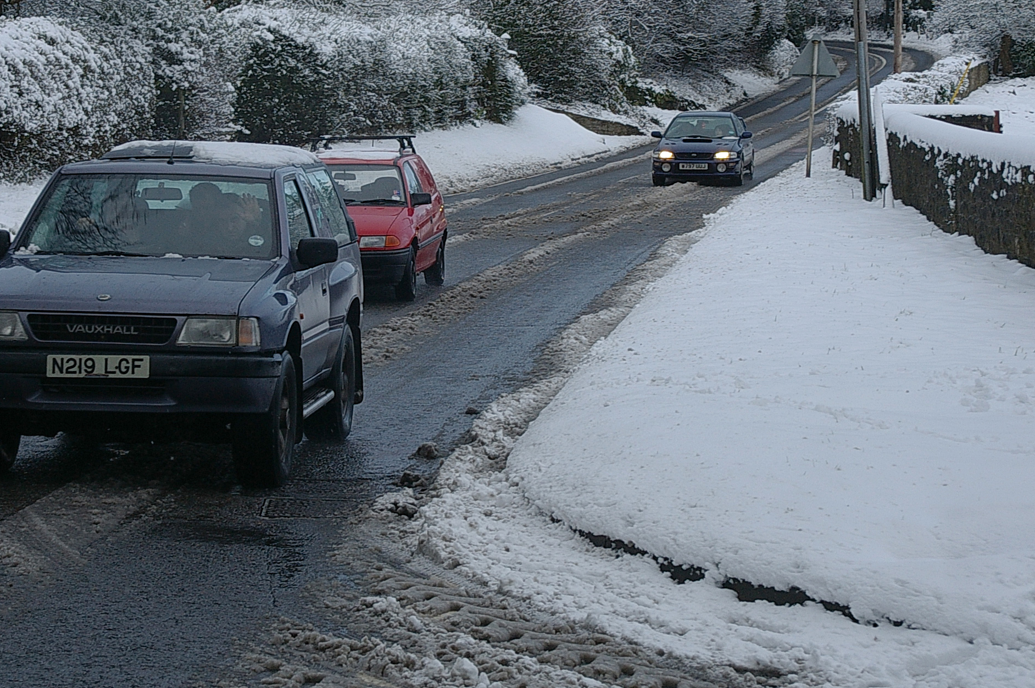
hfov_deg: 18.9
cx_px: 340
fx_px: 3096
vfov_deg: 12.7
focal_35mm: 108
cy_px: 223
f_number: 6.7
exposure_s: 1/125
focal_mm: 45
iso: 200
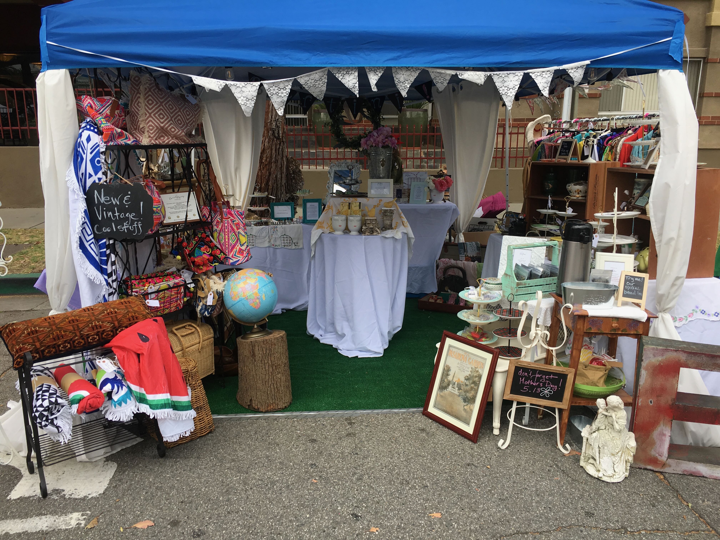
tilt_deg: -12.6
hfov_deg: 61.7
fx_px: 603
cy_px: 270
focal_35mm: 29
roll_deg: +0.3
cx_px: 360
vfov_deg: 48.2
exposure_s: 1/343
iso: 25
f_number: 2.2
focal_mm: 4.15
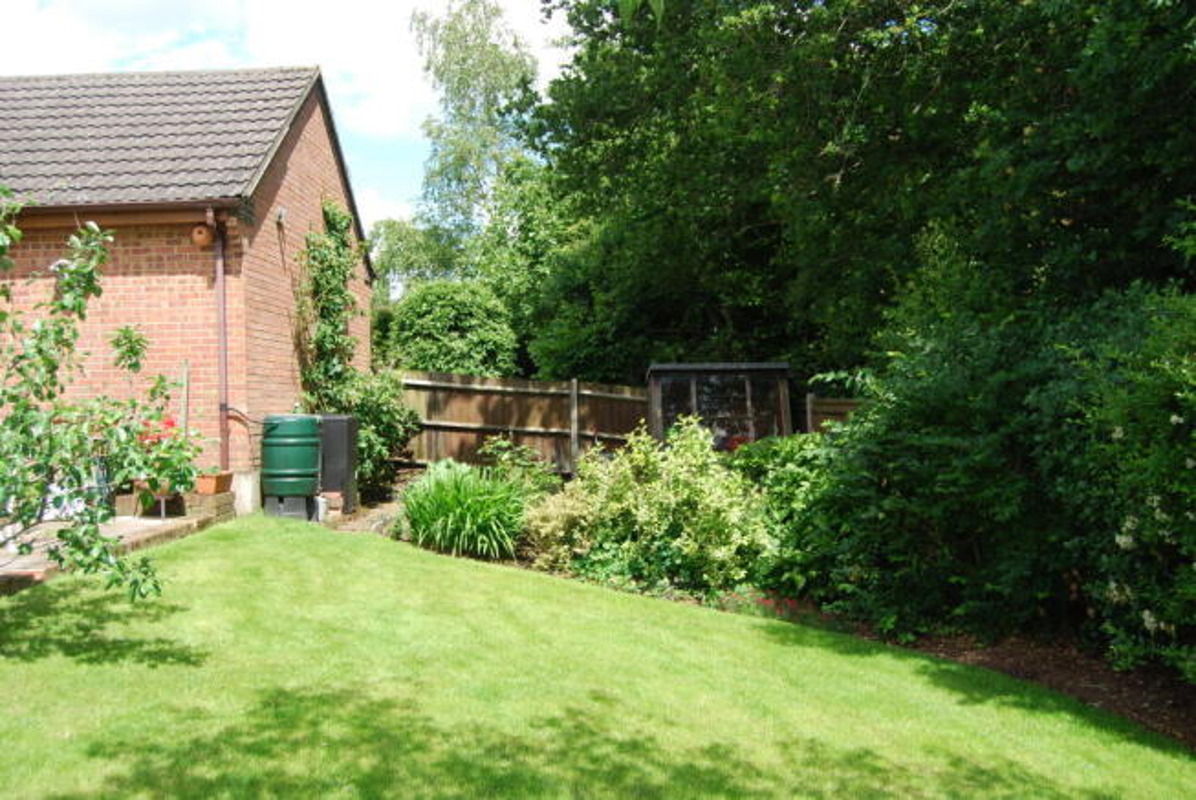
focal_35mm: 33
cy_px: 400
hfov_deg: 57.2
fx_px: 1098
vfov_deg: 40.1
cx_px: 598
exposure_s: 1/200
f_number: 5
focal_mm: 22
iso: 100
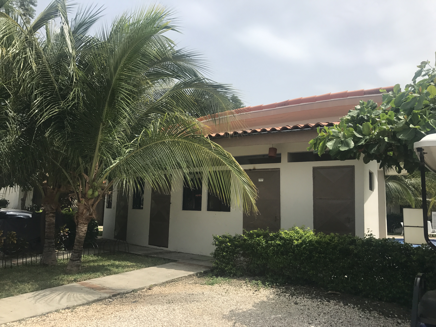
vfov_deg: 49.7
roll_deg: -1.8
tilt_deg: +8.6
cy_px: 164
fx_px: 353
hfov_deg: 63.4
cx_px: 218
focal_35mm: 28
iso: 20
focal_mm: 3.99
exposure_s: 1/2336
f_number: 1.8
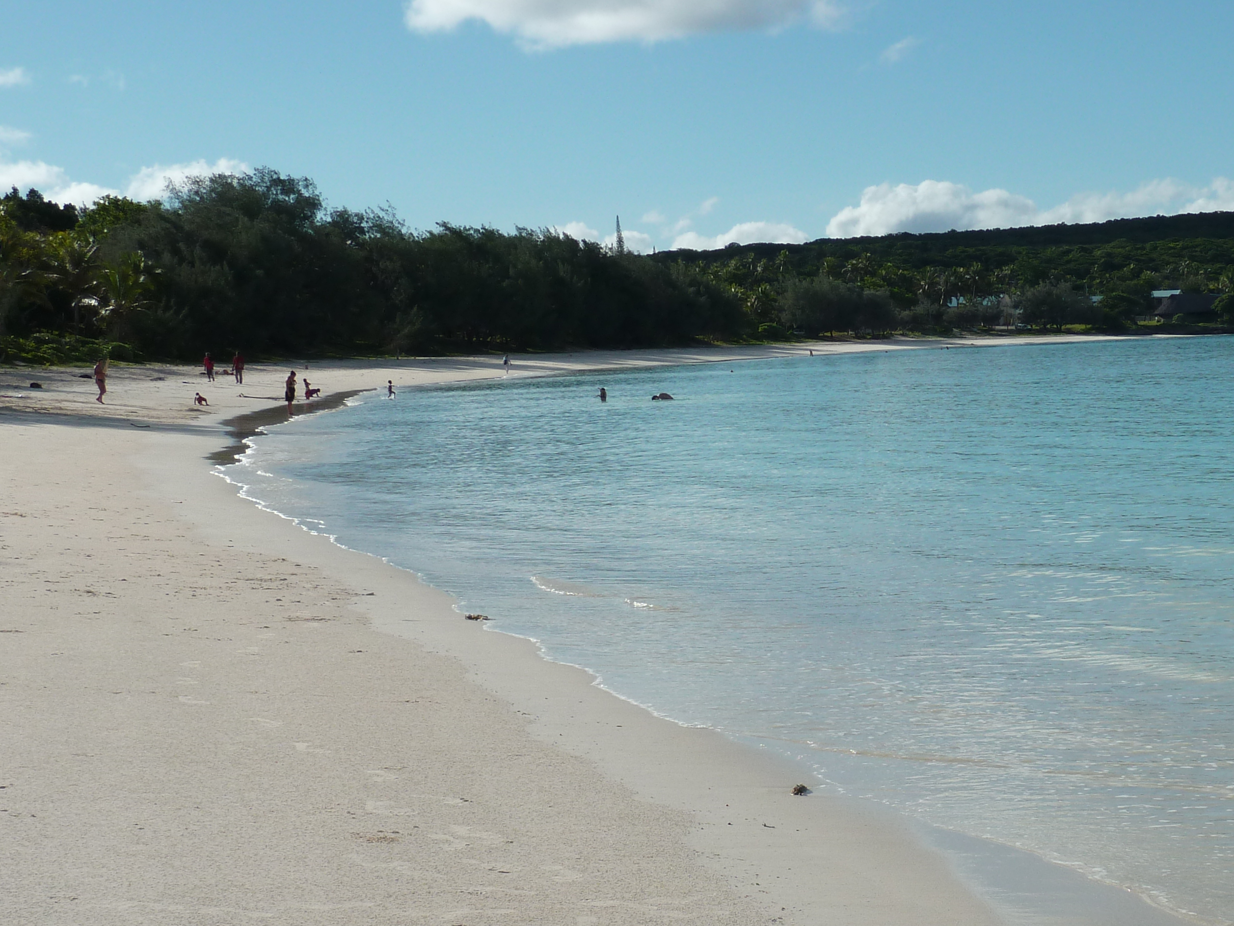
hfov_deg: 27.4
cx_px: 940
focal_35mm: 70
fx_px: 2496
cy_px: 700
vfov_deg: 20.8
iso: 80
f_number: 3.7
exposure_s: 1/1300
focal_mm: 7.3
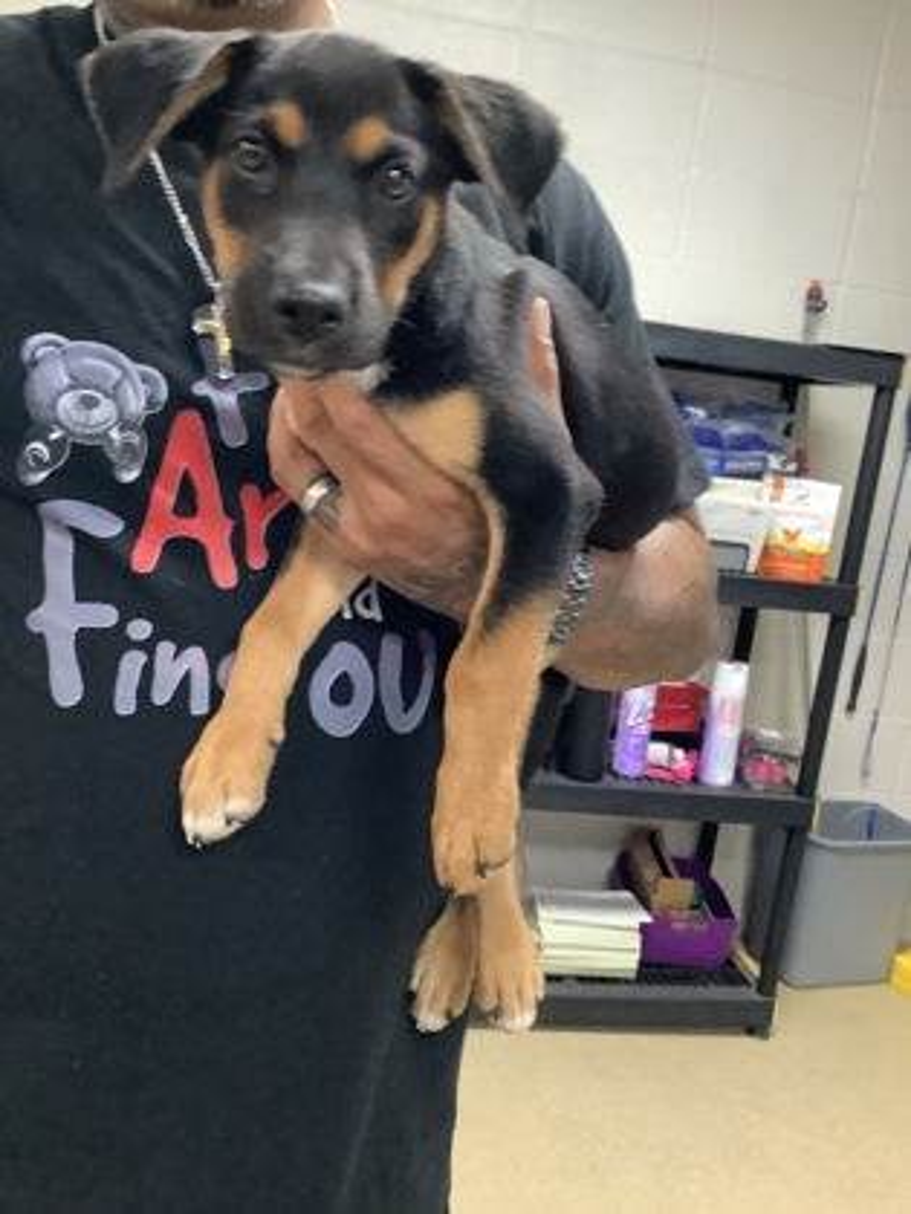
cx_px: 456
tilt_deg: -8.3
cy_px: 607
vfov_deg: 58.4
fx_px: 1088
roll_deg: -7.8
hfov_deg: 45.4
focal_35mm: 31
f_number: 2.4
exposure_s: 1/30
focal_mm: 3.3
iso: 320
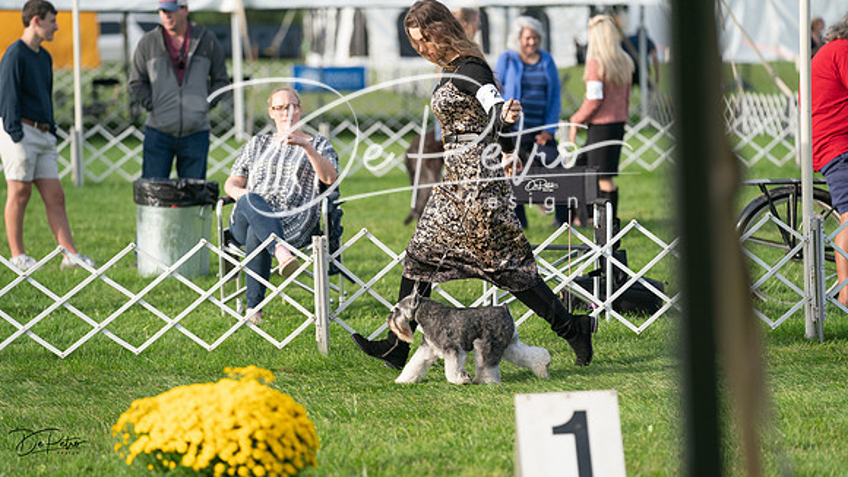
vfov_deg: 7.1
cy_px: 238
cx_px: 424
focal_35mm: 172
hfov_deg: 12.5
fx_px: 3862
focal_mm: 164
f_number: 3.2
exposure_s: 1/2000
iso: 400
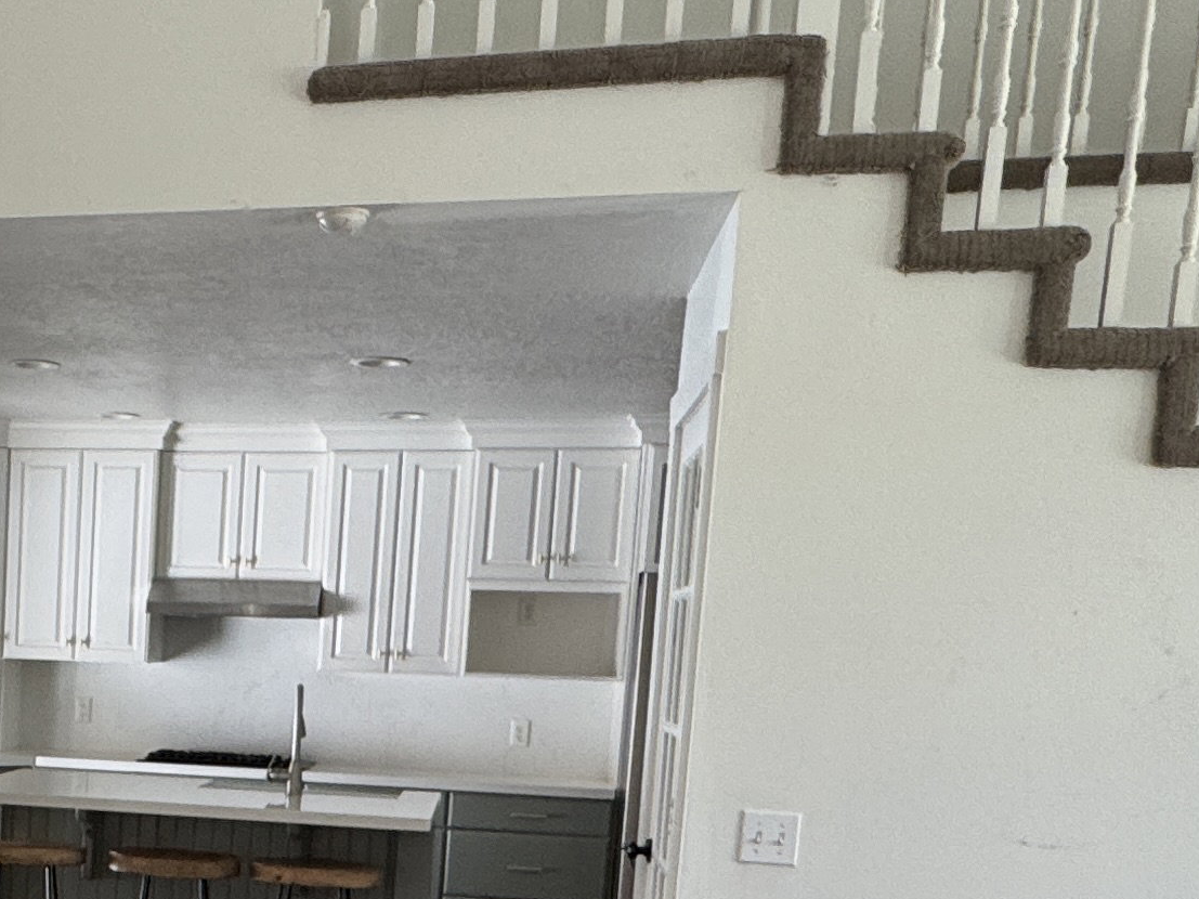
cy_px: 872
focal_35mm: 51
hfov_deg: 33.8
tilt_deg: -9.3
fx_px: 1766
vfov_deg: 27.2
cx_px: -38
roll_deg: -2.3
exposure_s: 1/99
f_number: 2.2
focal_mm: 2.22
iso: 100
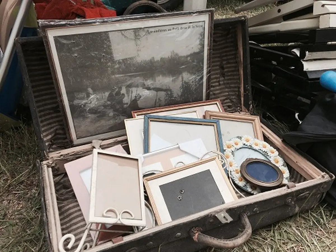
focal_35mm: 29
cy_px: 126
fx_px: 281
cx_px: 168
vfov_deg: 48.2
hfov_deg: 61.7
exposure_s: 1/1276
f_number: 2.2
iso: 32
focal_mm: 4.15
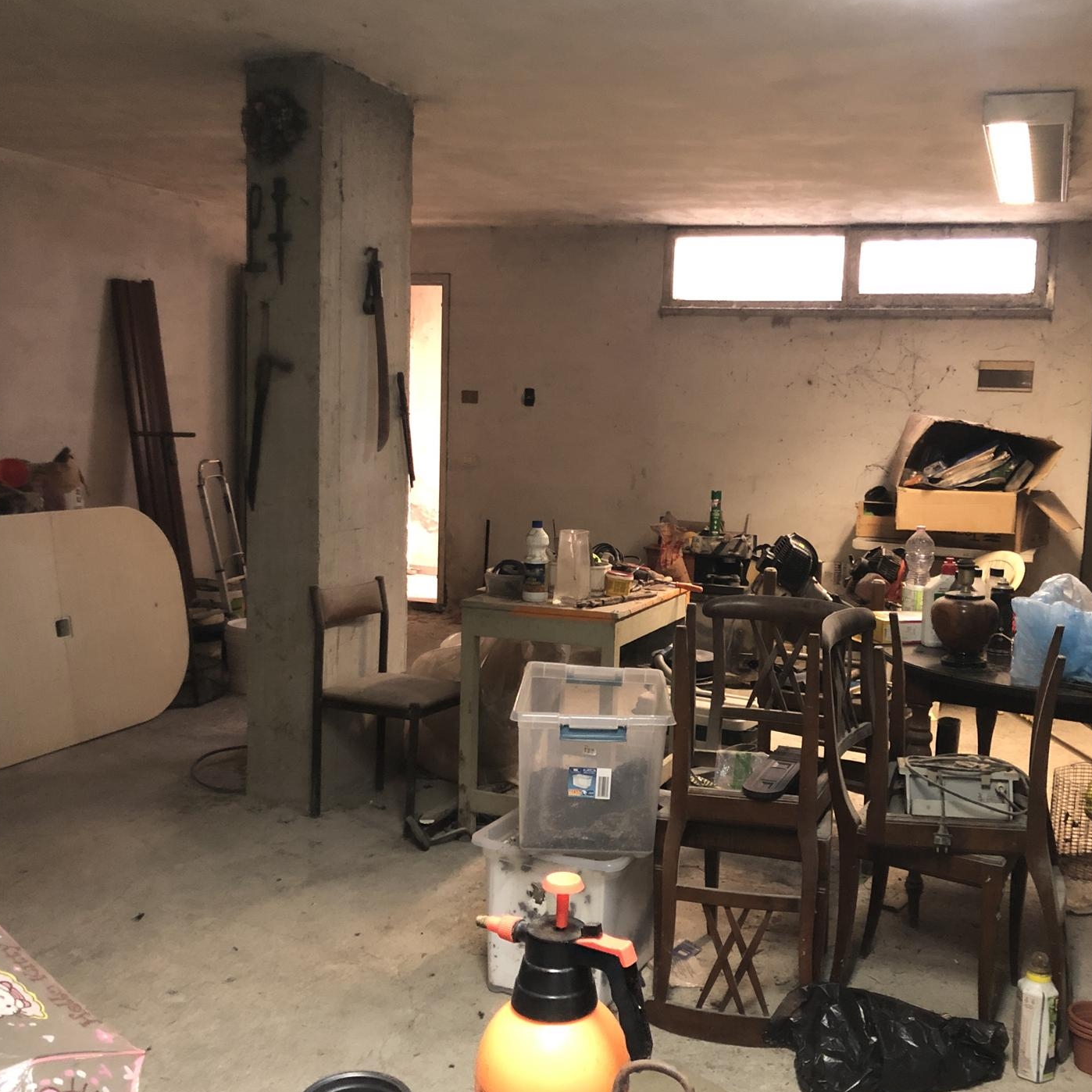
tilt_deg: -6.2
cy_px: 546
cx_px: 626
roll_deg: -2.7
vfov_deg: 48.5
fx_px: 1213
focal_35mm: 34
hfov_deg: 48.3
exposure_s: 1/6
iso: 80
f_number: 1.8
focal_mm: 4
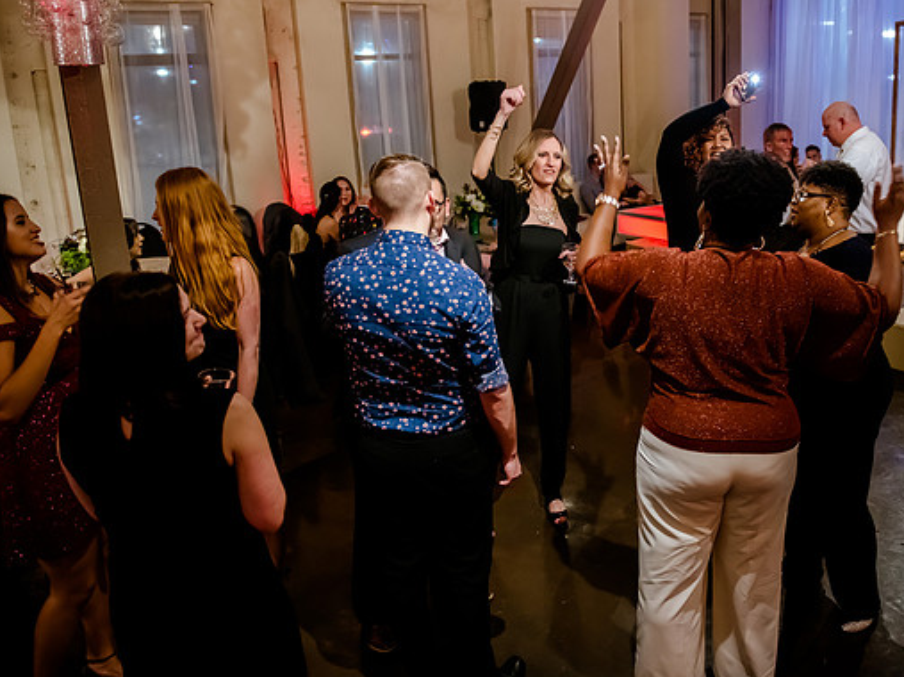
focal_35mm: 31
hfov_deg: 57.8
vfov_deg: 45.2
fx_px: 809
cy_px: 281
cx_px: 552
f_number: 2.8
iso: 5000
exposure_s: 1/125
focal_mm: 24
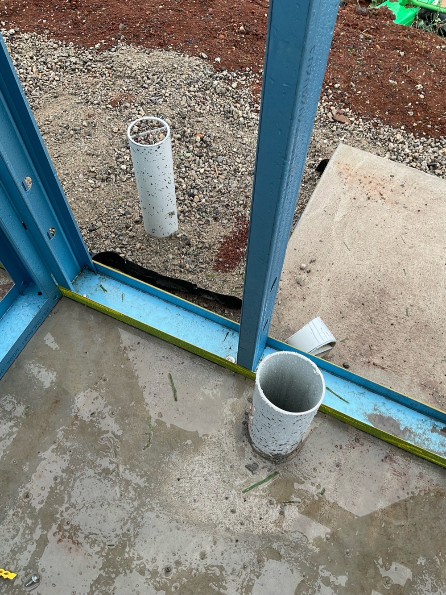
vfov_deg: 61.7
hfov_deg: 48.2
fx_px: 498
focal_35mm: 29
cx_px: 223
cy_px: 298
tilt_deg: -60.3
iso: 16
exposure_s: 1/129
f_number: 1.8
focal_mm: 3
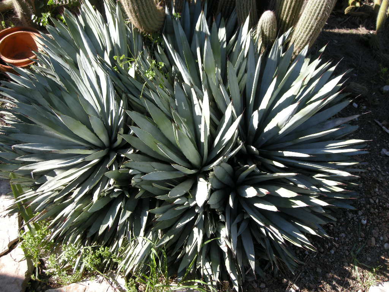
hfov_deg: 52.6
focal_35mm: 35
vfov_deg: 40.7
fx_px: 393
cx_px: 194
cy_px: 146
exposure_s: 1/200
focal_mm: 7.5
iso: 64
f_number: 3.4
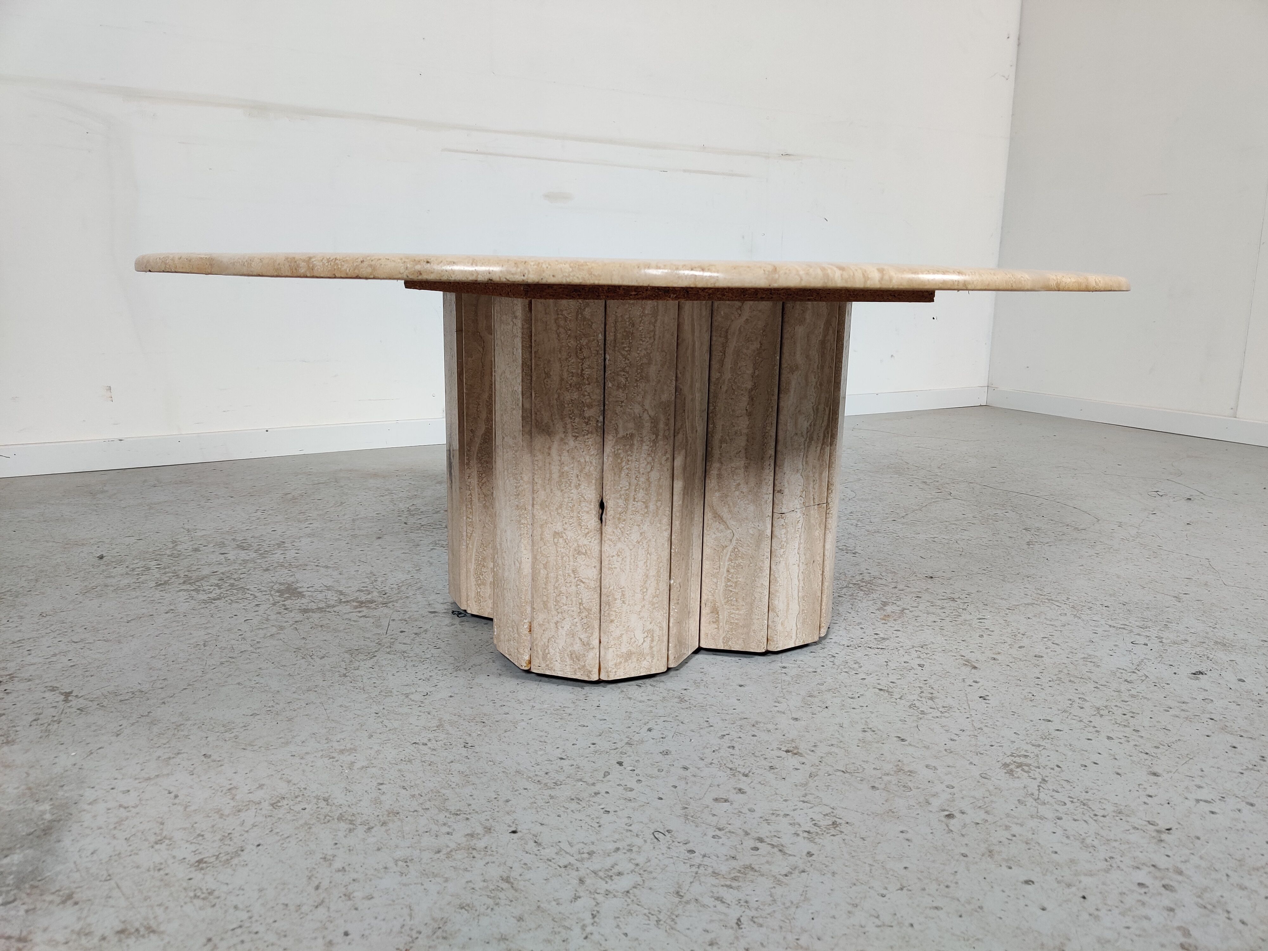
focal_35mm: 27
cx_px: 634
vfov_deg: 51.4
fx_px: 989
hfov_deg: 65.3
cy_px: 476
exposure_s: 1/100
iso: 200
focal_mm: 4.75
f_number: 1.65
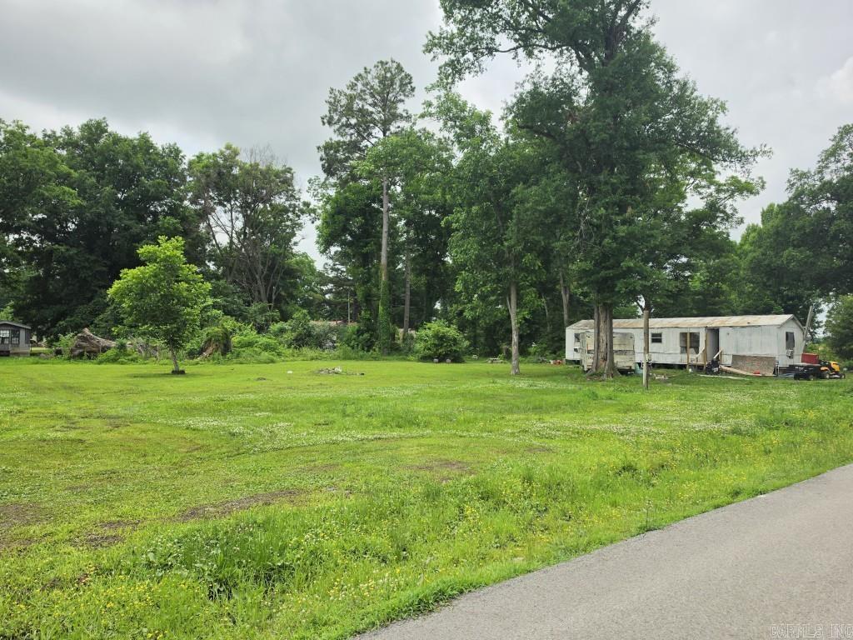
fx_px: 567
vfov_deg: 58.9
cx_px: 426
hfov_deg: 73.9
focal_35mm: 23
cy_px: 320
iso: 50
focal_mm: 6.5
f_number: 1.4
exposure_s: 1/7939
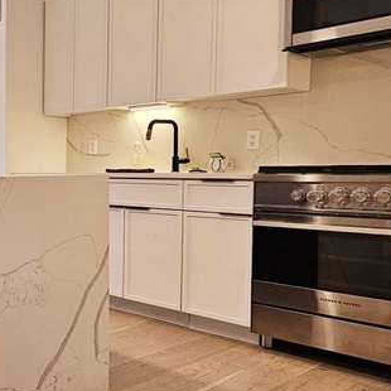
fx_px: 486
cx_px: -76
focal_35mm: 38
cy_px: 193
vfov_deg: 43.9
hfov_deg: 35.0
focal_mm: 2.2
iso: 100
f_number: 2.2
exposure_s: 1/60.2
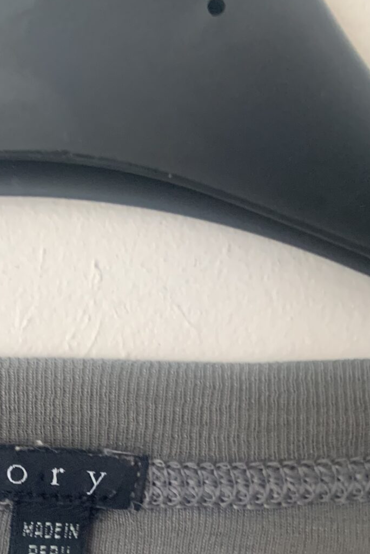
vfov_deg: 34.7
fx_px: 832
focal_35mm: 54
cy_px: 503
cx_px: 4
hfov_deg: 24.0
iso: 250
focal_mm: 4.25
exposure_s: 1/60
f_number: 1.8
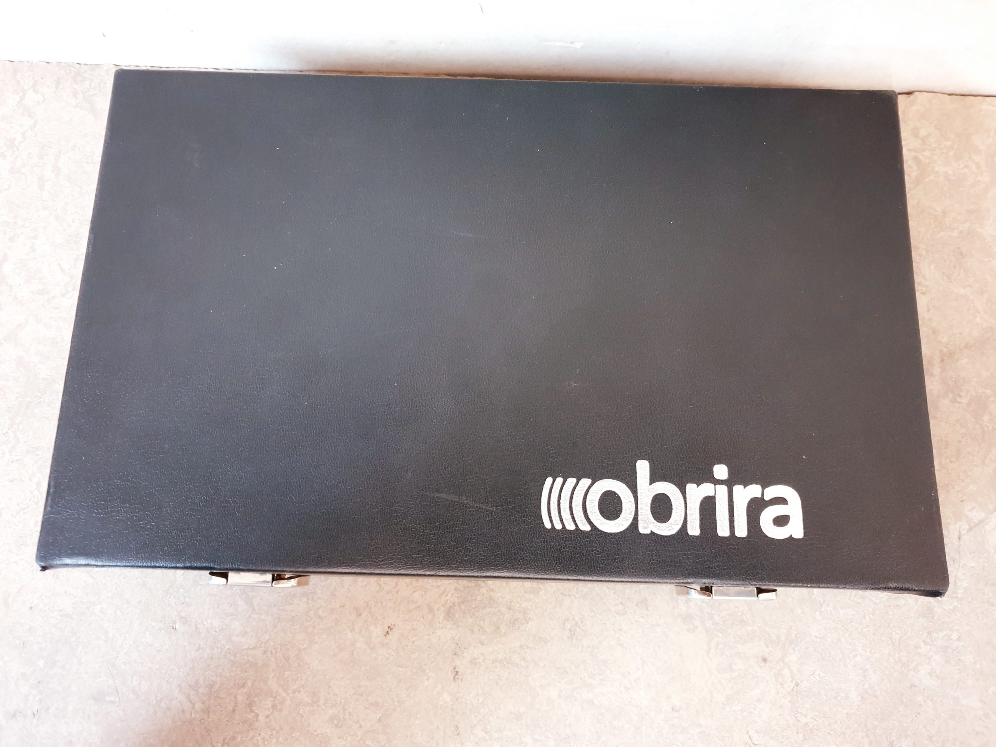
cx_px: 498
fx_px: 748
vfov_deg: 53.1
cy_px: 374
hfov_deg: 67.3
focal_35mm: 26
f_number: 1.5
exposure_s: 1/25
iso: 320
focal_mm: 4.3
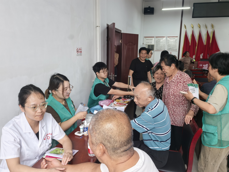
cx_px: 114
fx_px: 179
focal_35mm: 27
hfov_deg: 65.3
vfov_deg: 51.4
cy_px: 86
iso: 250
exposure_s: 1/100
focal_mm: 5.75
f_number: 4
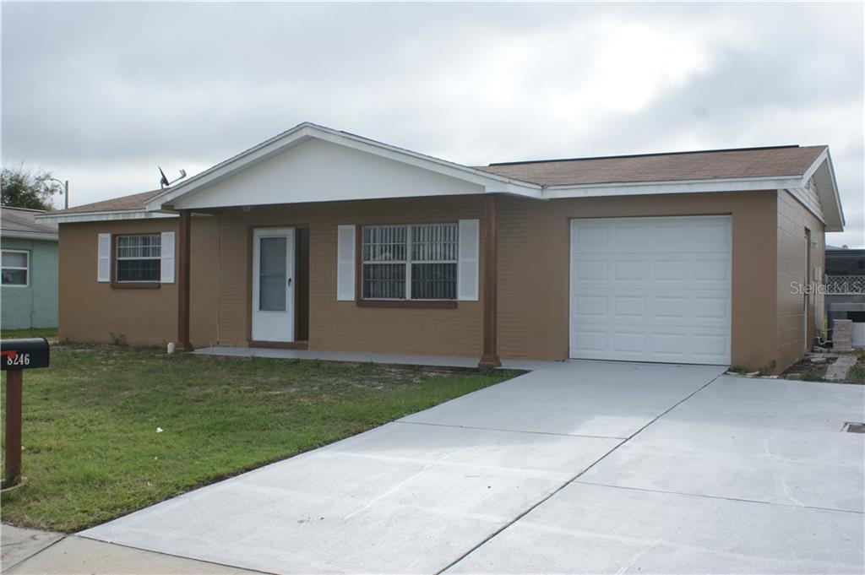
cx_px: 432
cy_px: 288
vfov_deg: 34.2
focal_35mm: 39
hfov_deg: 49.6
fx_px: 936
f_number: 9
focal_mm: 26
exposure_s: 1/160
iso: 100
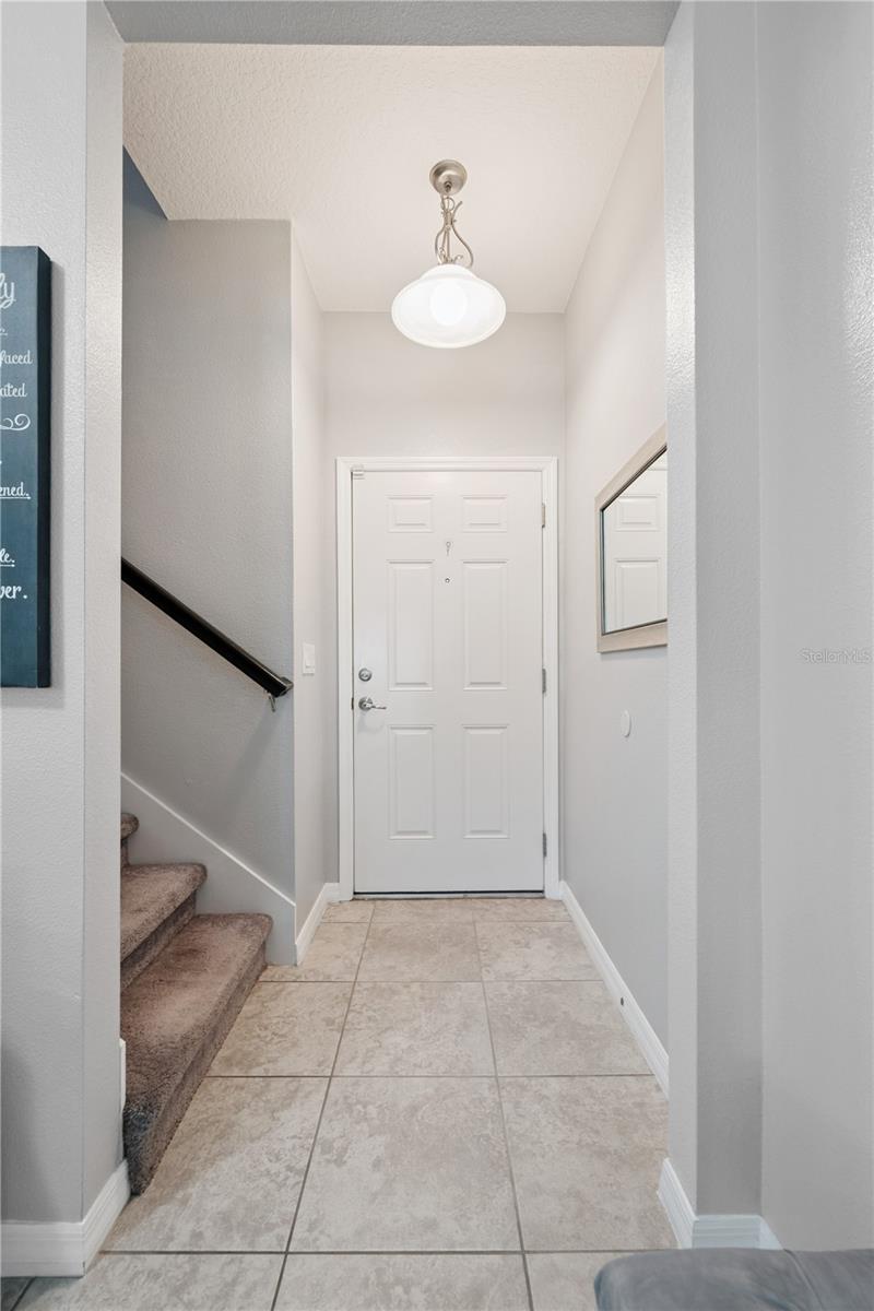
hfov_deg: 75.5
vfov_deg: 98.5
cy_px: 656
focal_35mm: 16
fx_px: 564
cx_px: 437
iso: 200
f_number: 9
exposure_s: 1/2.5
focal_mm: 15.5
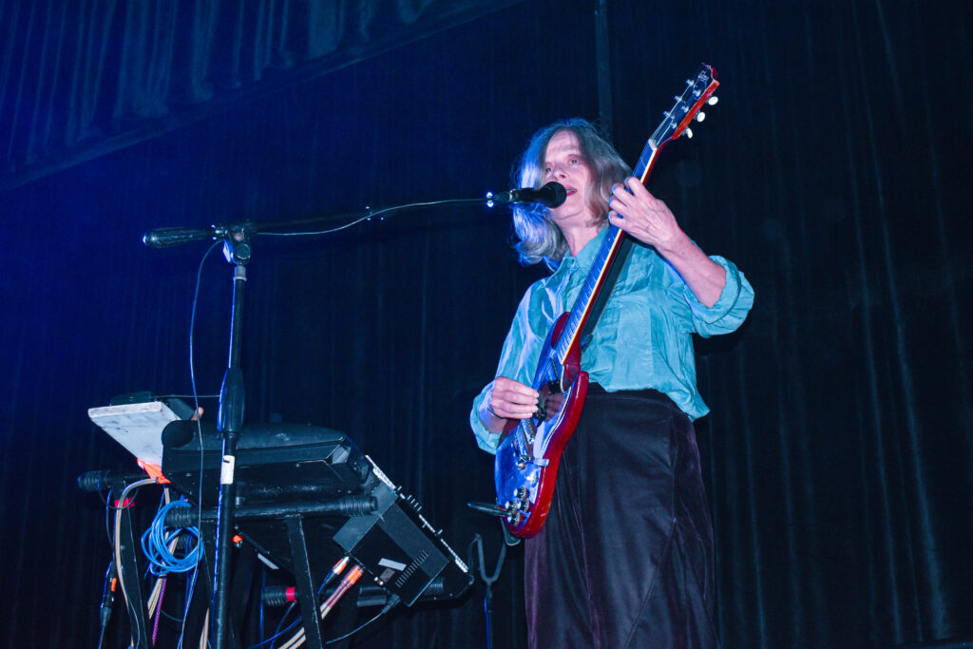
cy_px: 324
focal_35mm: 57
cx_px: 486
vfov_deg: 23.8
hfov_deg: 35.0
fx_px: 1541
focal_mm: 38
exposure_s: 1/200
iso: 1600
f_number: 5.6
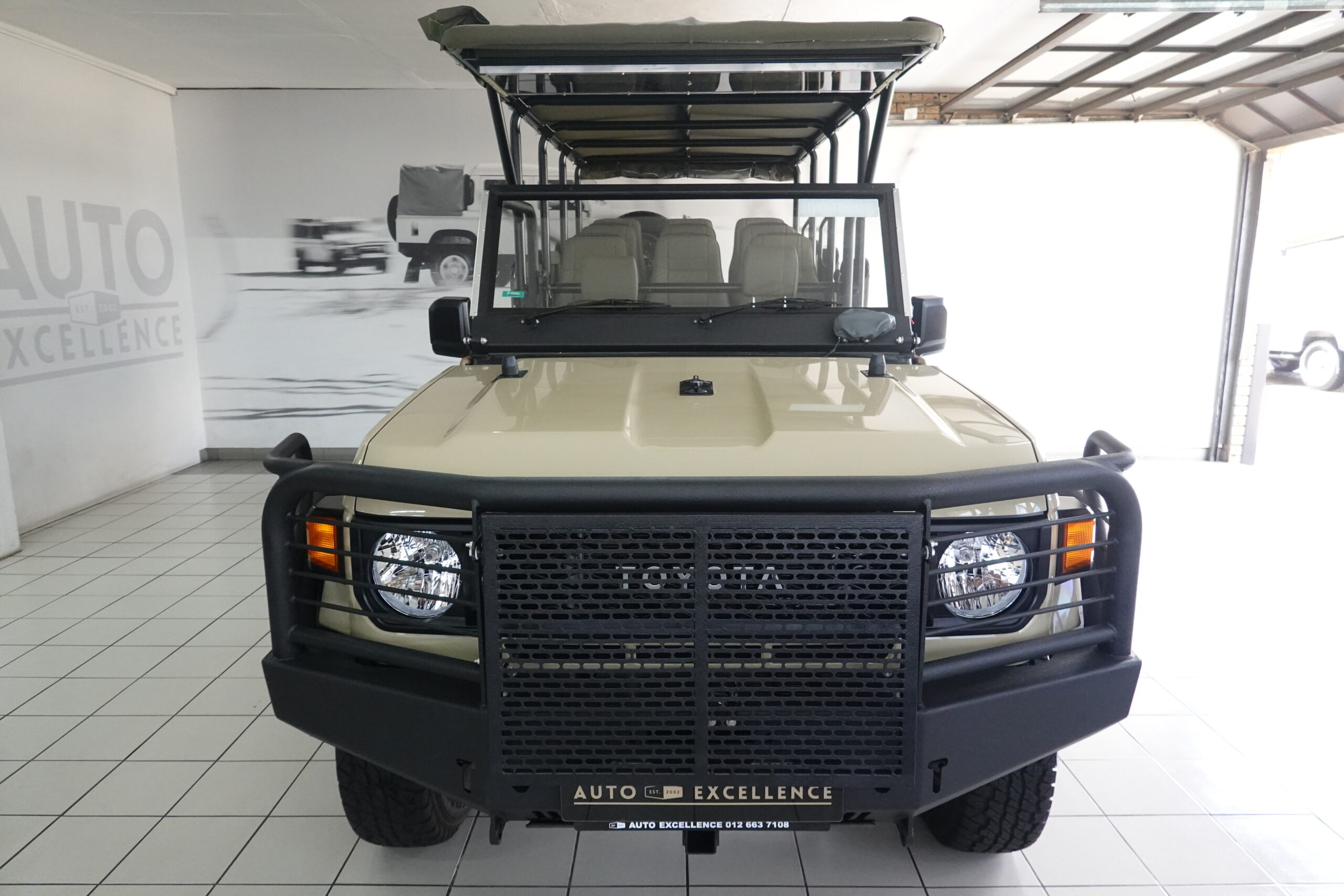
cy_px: 448
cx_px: 672
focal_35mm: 24
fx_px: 896
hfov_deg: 73.7
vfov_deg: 53.1
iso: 1600
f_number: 2.8
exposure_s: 1/200
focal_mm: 9
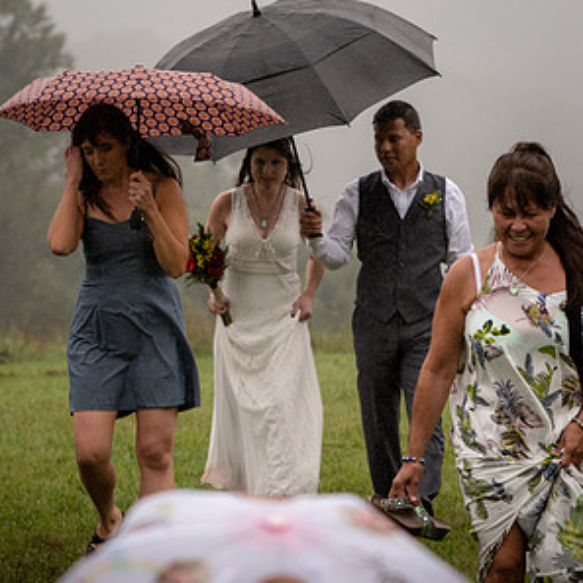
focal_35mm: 225
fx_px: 4287
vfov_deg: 7.8
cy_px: 316
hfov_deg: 7.8
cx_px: 287
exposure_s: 1/8000
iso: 640
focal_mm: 70
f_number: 2.8
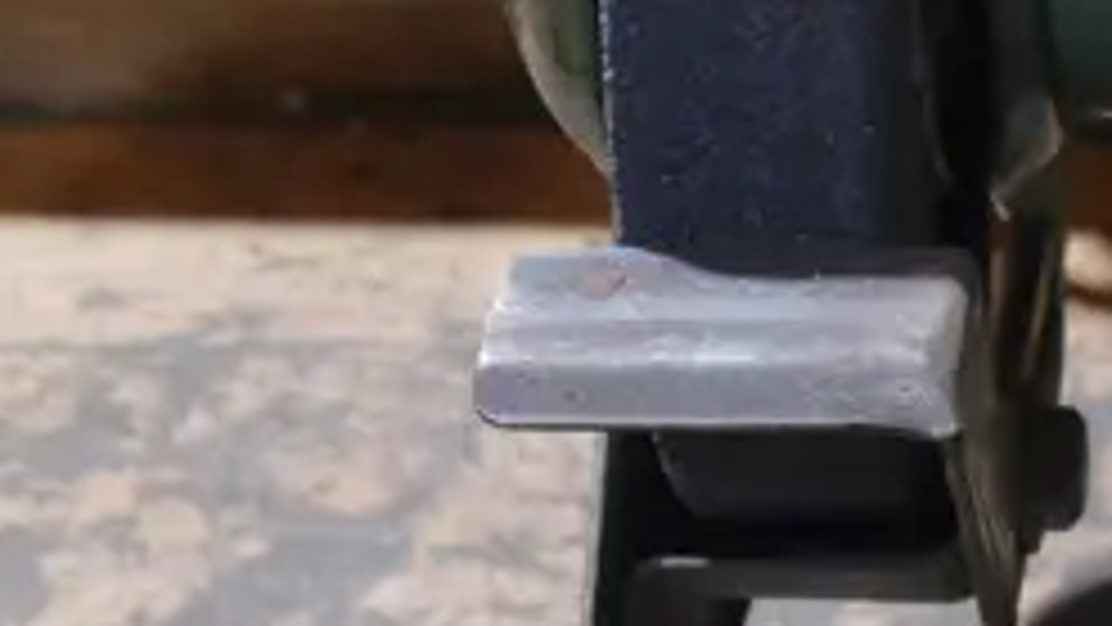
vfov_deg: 5.2
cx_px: 2192
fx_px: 6930
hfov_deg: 8.7
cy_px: 243
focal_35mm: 235
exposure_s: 1/60
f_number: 5.3
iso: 1250
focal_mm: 26
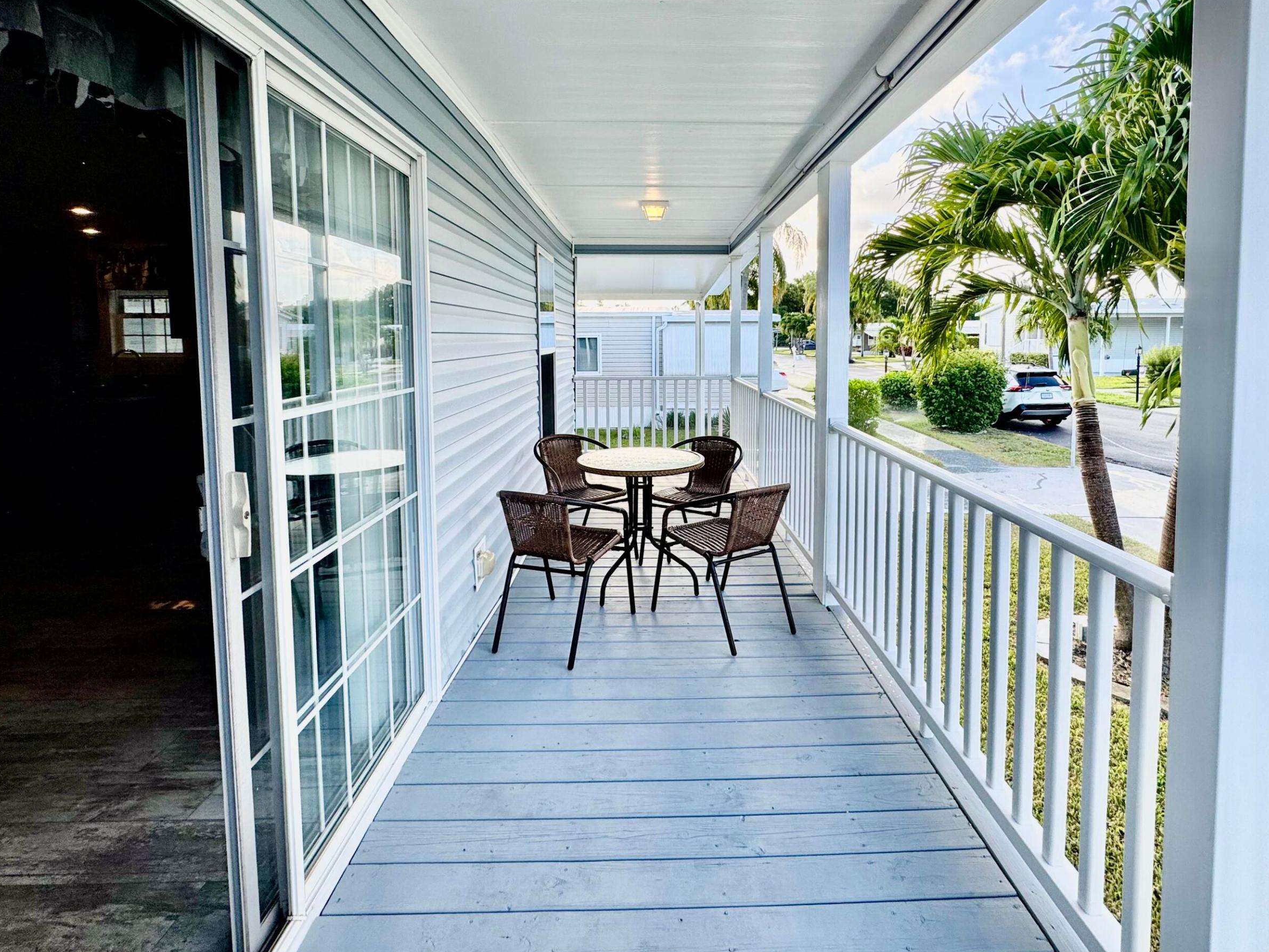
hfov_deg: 91.0
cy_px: 378
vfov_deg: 73.9
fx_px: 623
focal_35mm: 17
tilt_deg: -4.6
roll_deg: -0.2
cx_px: 662
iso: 40
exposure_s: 1/314
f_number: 2.2
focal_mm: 2.22
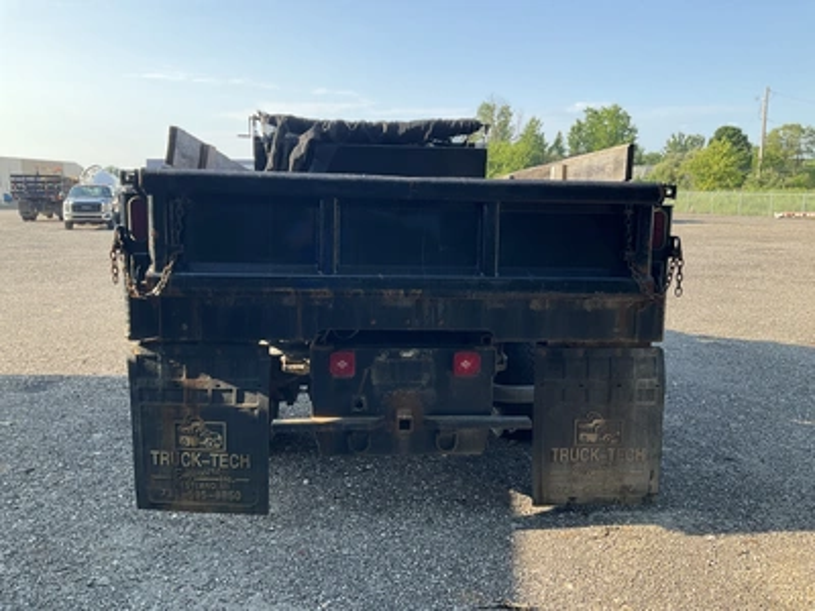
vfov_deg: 48.2
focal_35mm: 29
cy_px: 306
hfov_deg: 61.7
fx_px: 683
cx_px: 408
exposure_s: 1/312
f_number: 1.8
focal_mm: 3
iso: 25
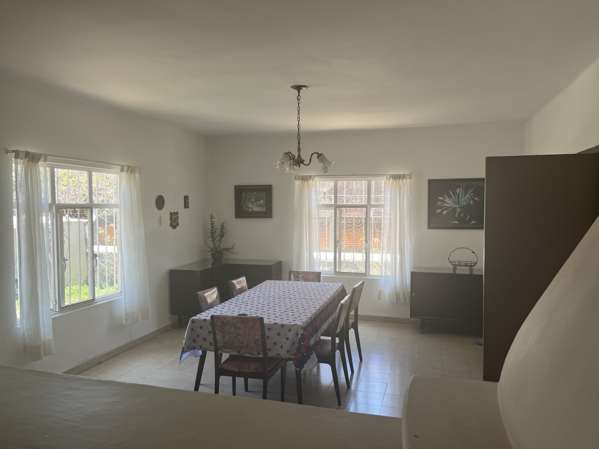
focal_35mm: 26
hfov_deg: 67.3
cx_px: 300
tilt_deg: -3.3
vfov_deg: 53.1
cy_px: 224
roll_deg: +0.8
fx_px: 450
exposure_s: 1/122
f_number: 1.6
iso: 50
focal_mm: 5.1
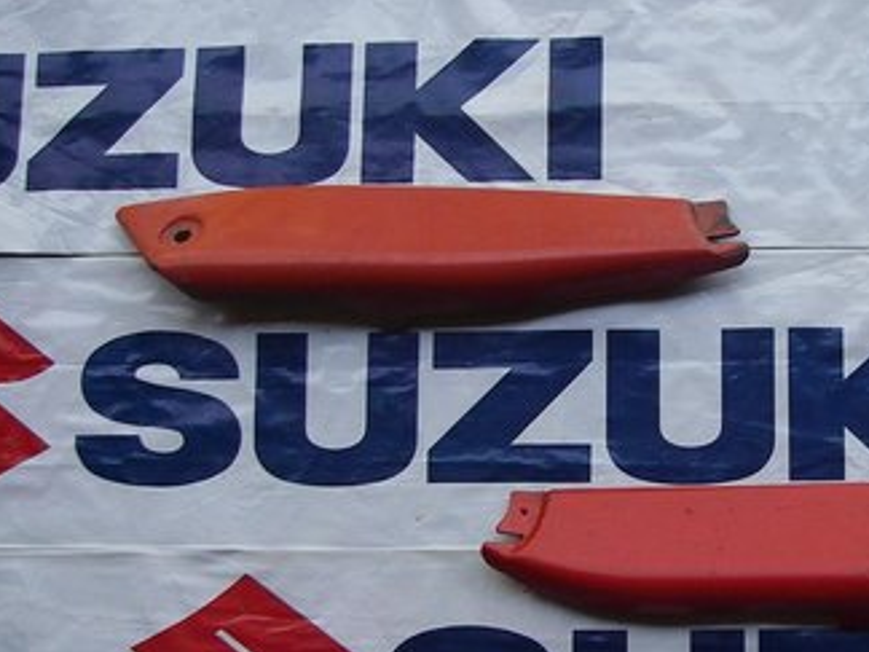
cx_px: 802
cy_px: 421
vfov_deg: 19.6
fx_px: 1883
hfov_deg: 25.1
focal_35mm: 75
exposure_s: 1/80
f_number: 3.3
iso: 80
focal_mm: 6.3
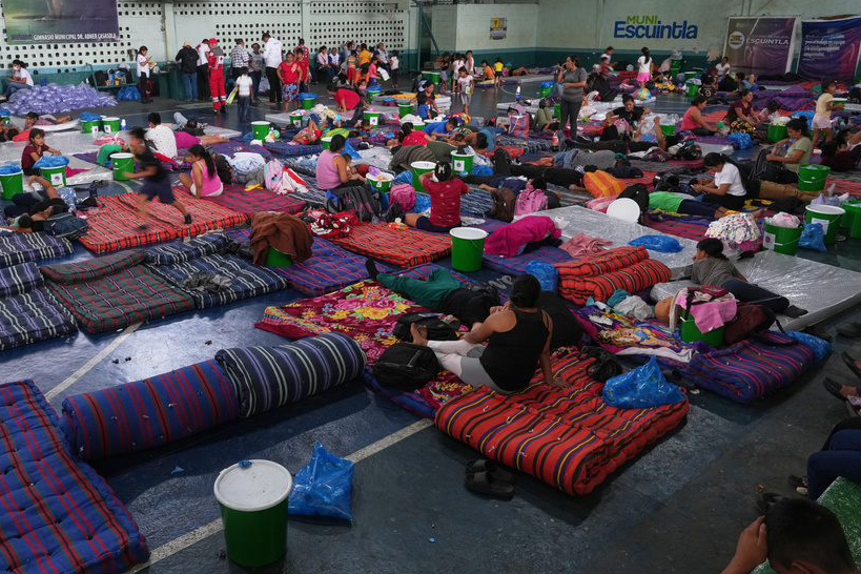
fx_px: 717
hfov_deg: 61.2
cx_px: 330
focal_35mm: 30
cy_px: 245
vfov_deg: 43.5
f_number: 8
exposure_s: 1/15
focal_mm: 24
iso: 800
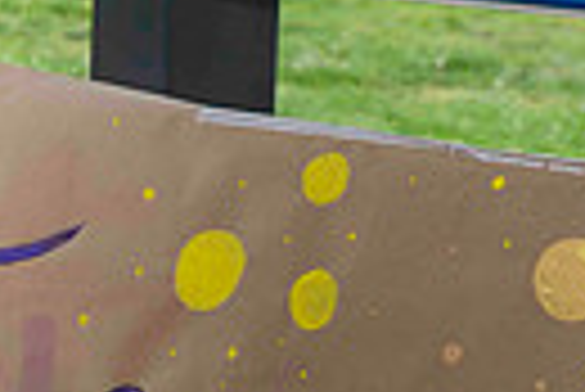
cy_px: 74
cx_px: -608
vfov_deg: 7.1
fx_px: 3140
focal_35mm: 193
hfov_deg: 9.8
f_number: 6.3
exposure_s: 1/500
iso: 400
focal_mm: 43
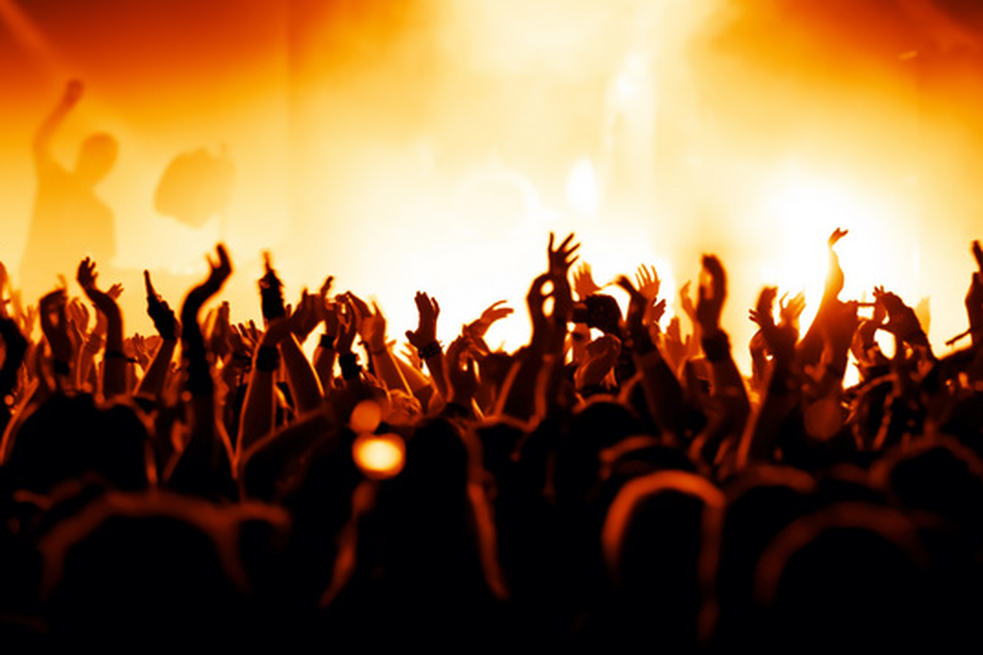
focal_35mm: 246
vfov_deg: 5.6
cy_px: 346
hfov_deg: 8.4
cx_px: 515
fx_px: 6704
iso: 250
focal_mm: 135
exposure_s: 1/60
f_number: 2
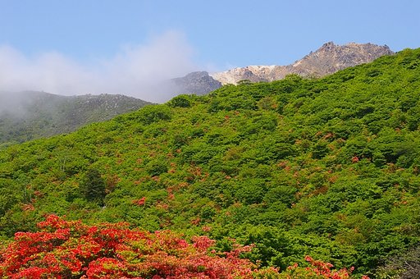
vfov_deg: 14.4
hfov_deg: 21.6
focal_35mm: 94
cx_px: 210
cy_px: 140
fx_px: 1101
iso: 200
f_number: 9
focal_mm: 63
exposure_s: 1/400
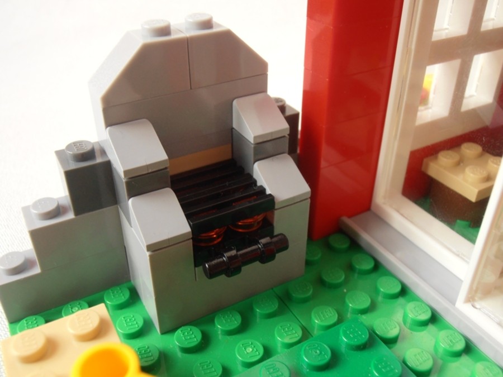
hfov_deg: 50.1
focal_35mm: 37
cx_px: 252
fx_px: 538
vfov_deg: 38.7
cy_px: 188
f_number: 3.9
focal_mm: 6.61
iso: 125
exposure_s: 1/20
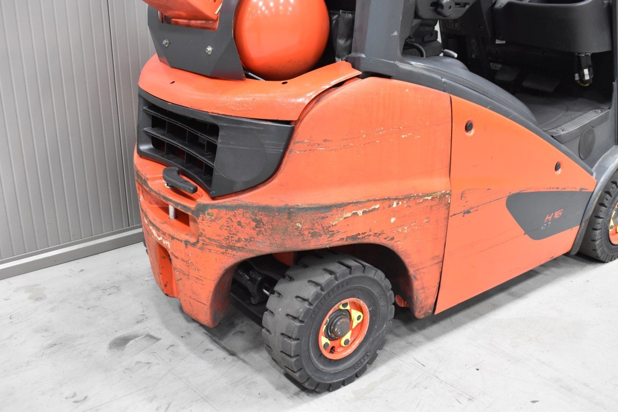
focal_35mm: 38
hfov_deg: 51.3
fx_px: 644
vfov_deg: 35.5
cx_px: 309
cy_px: 206
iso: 1600
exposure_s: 1/20
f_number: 5
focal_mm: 25
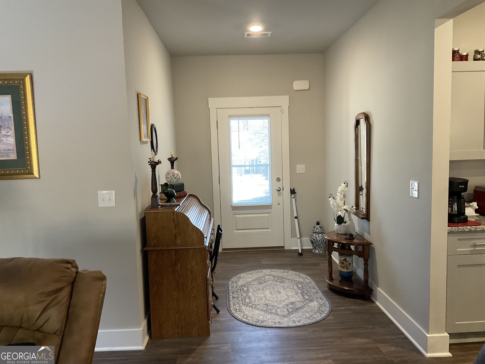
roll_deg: +1.2
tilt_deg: -6.4
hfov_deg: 61.7
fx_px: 406
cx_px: 242
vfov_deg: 48.2
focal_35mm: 29
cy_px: 182
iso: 200
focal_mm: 3
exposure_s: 1/60
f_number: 1.8
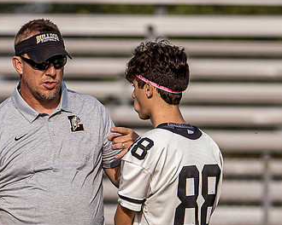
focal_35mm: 1284
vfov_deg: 1.2
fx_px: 10716
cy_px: 213
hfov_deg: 1.5
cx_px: 63
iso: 80
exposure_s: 1/1000
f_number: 2.8
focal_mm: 200
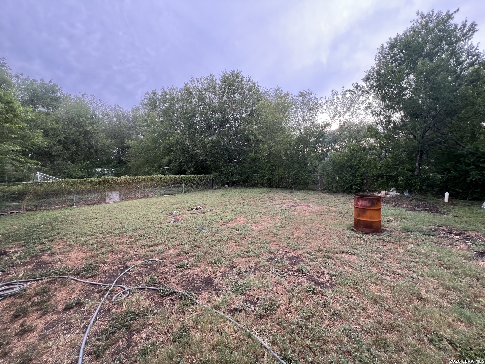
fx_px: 182
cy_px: 182
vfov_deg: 89.9
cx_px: 242
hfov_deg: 106.2
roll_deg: -0.4
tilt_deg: -2.0
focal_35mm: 13
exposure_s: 1/99
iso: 50
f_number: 1.8
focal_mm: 1.57
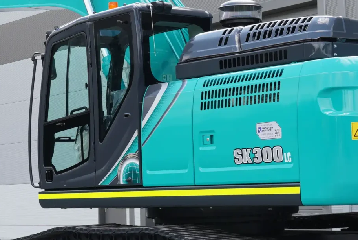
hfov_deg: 20.2
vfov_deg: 13.6
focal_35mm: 101
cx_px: 208
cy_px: 144
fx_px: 1005
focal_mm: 24
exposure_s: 1/100
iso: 100
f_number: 3.5
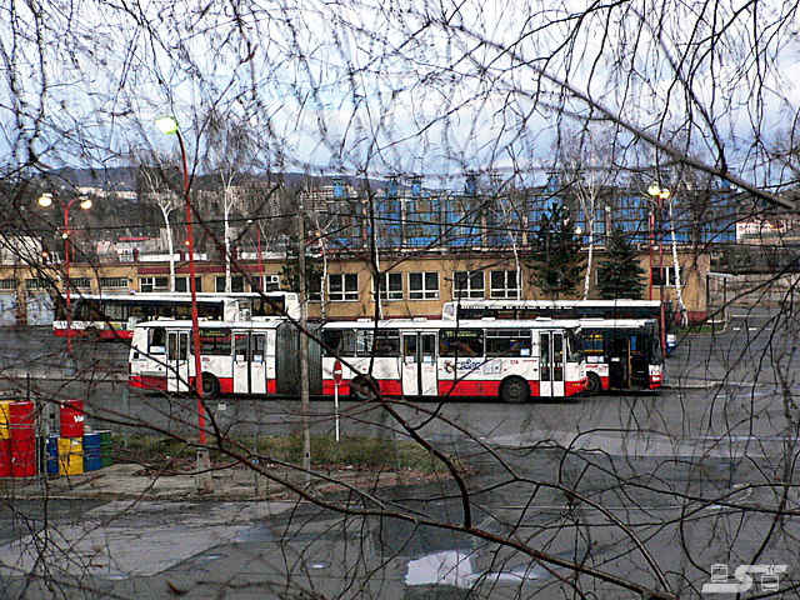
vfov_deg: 24.4
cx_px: 400
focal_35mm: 60
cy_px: 300
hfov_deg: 32.2
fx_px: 1387
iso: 400
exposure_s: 1/8
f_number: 2.8
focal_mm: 8
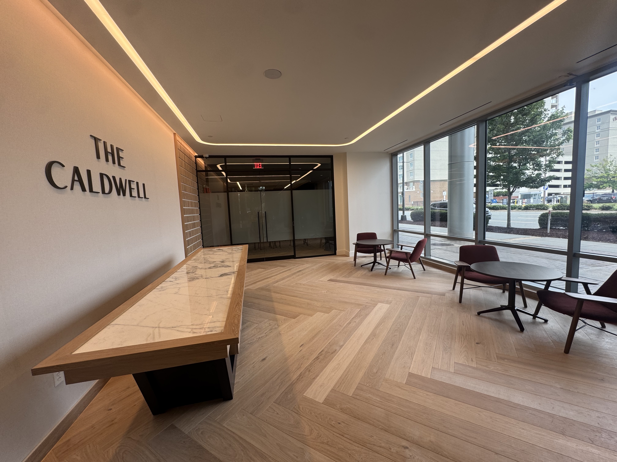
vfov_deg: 85.7
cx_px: 308
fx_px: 250
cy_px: 231
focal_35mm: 14
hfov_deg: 102.1
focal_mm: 2.22
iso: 40
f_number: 2.2
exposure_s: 1/125
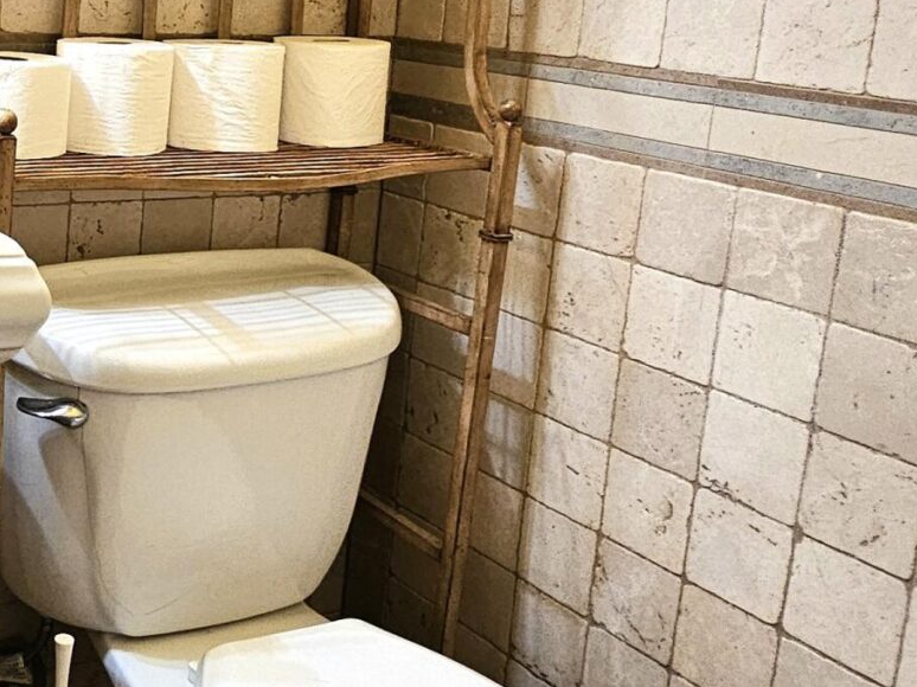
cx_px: -37
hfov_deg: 38.1
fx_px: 1139
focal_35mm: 43
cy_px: 159
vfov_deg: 32.8
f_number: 2.2
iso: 250
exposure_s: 1/60.2
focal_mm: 2.2
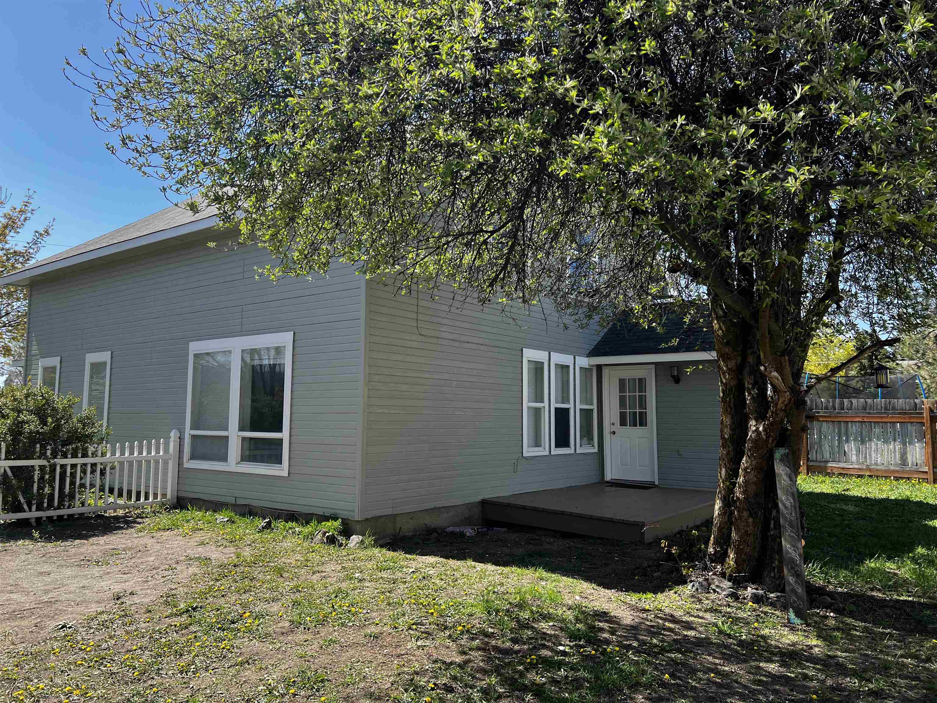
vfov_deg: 53.1
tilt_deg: +5.1
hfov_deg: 67.3
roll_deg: -0.5
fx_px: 704
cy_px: 352
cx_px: 468
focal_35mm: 26
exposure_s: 1/1183
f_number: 1.5
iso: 50
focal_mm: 5.7
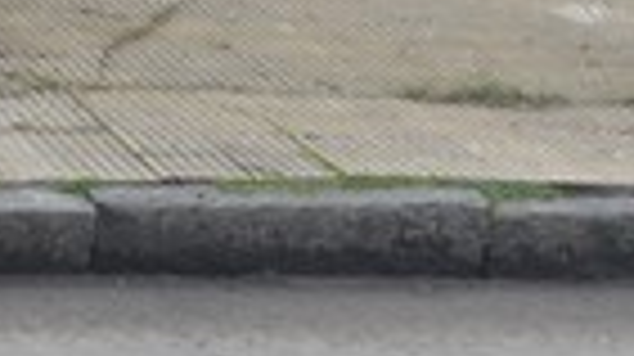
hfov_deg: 8.9
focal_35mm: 243
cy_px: -570
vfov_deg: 4.8
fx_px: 4081
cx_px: 144
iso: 360
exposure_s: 1/125
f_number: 5.6
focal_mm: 34
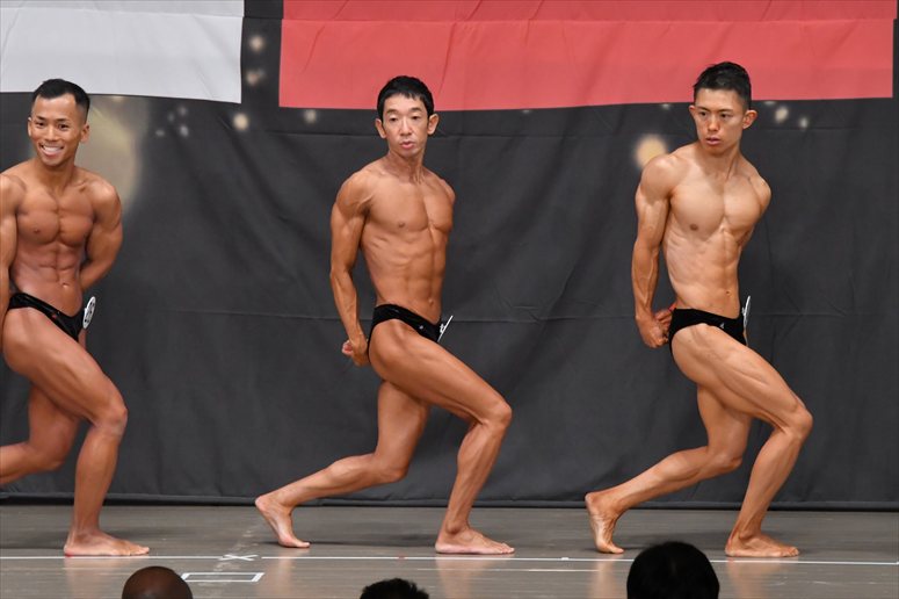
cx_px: 450
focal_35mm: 240
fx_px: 5990
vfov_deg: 5.7
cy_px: 300
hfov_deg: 8.6
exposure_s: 1/400
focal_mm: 160
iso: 5000
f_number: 5.6
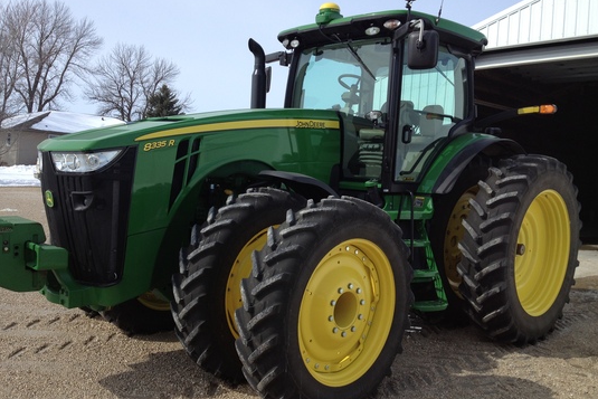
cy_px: 198
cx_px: 297
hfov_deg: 51.9
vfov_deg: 36.0
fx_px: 615
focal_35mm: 37
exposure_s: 1/2208
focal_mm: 4.28
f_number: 2.4
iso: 50
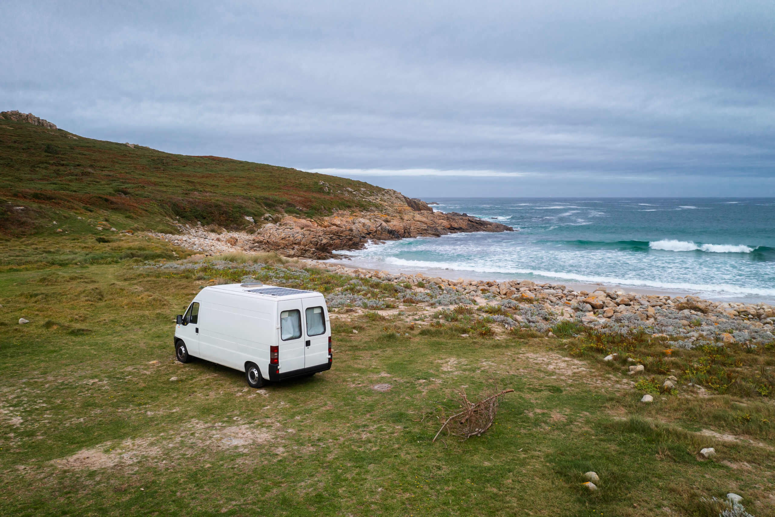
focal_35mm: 28
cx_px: 388
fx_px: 603
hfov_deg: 65.5
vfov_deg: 46.4
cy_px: 258
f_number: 4
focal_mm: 10.26
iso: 100
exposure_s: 1/400
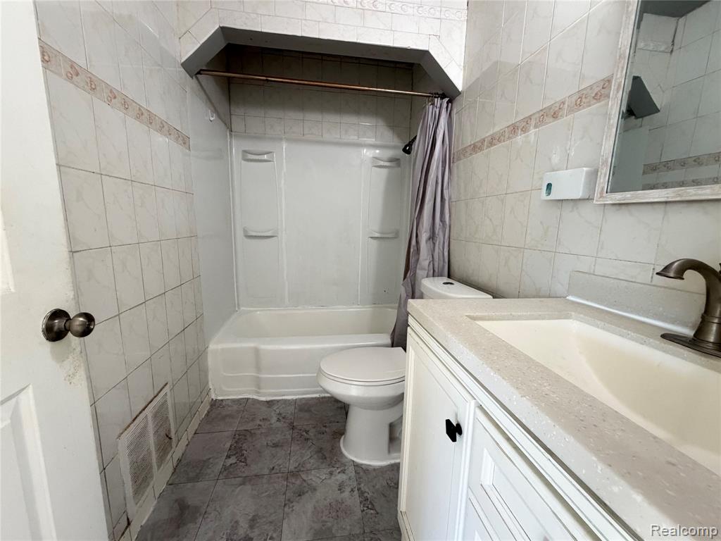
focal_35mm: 14
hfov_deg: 102.1
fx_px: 292
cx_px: 360
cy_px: 270
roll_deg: -1.2
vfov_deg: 85.7
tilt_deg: -9.3
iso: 500
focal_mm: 2.22
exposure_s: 1/60
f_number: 2.2
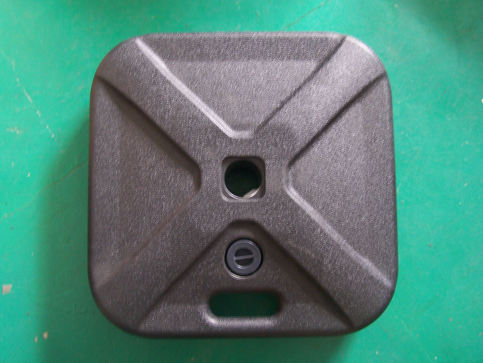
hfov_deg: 49.0
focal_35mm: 38
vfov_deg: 37.7
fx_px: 530
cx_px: 242
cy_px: 182
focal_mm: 6.3
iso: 140
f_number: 2.8
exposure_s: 1/8
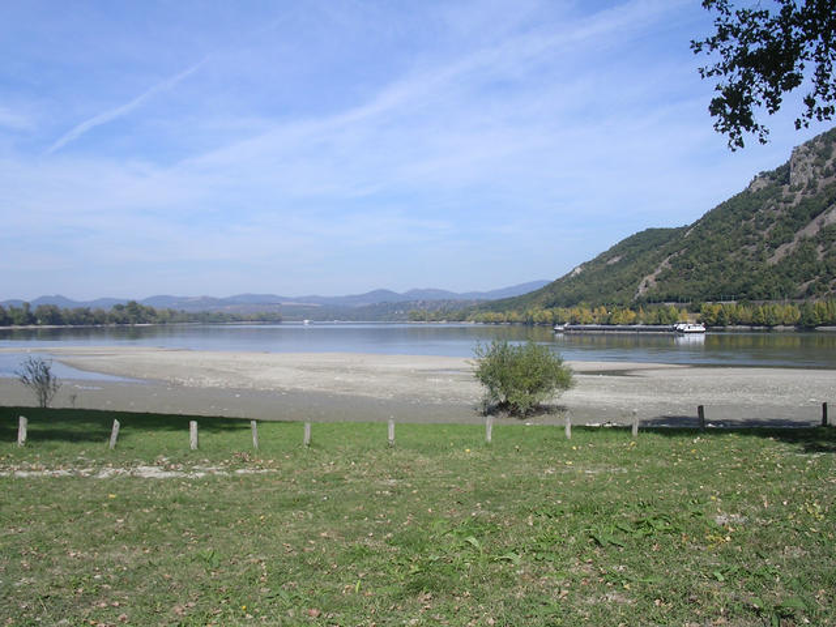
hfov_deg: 49.0
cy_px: 314
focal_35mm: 38
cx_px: 418
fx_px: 918
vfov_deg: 37.7
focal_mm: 5.8
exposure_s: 1/320
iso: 100
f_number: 5.6
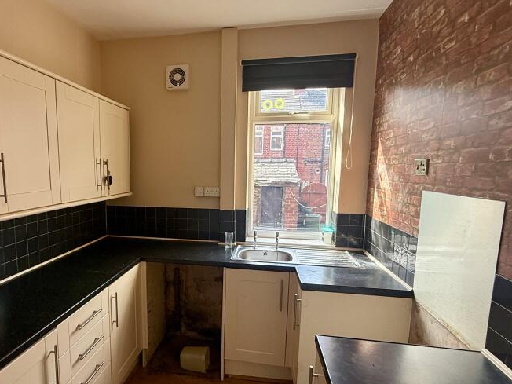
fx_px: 325
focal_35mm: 22
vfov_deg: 61.0
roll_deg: +0.9
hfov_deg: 75.5
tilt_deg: -4.7
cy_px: 211
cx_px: 205
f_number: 2.2
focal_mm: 2.22
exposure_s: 1/99
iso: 80
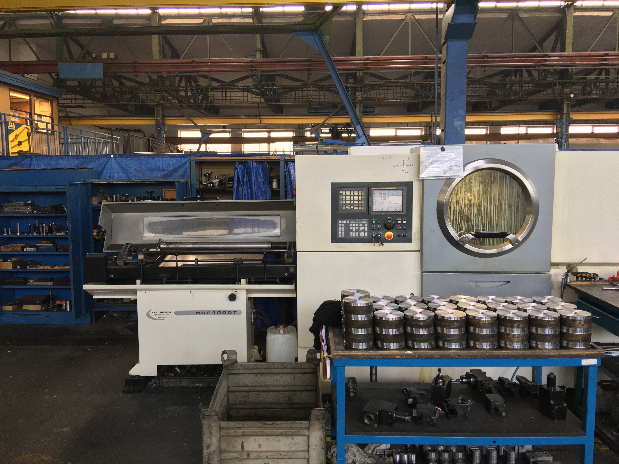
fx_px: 519
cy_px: 232
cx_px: 310
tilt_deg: -5.0
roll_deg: +0.1
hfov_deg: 61.7
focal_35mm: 29
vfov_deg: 48.2
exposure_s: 1/33
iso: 80
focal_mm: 4.15
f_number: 2.2
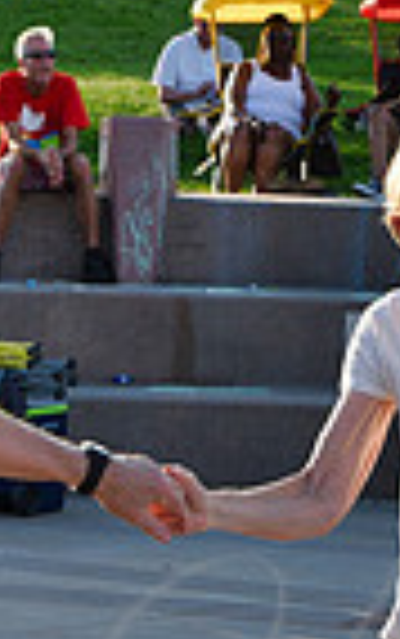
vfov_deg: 9.9
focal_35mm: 208
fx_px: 3621
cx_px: 324
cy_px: 736
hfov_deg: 6.3
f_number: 7.1
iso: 200
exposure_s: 1/200
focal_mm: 50
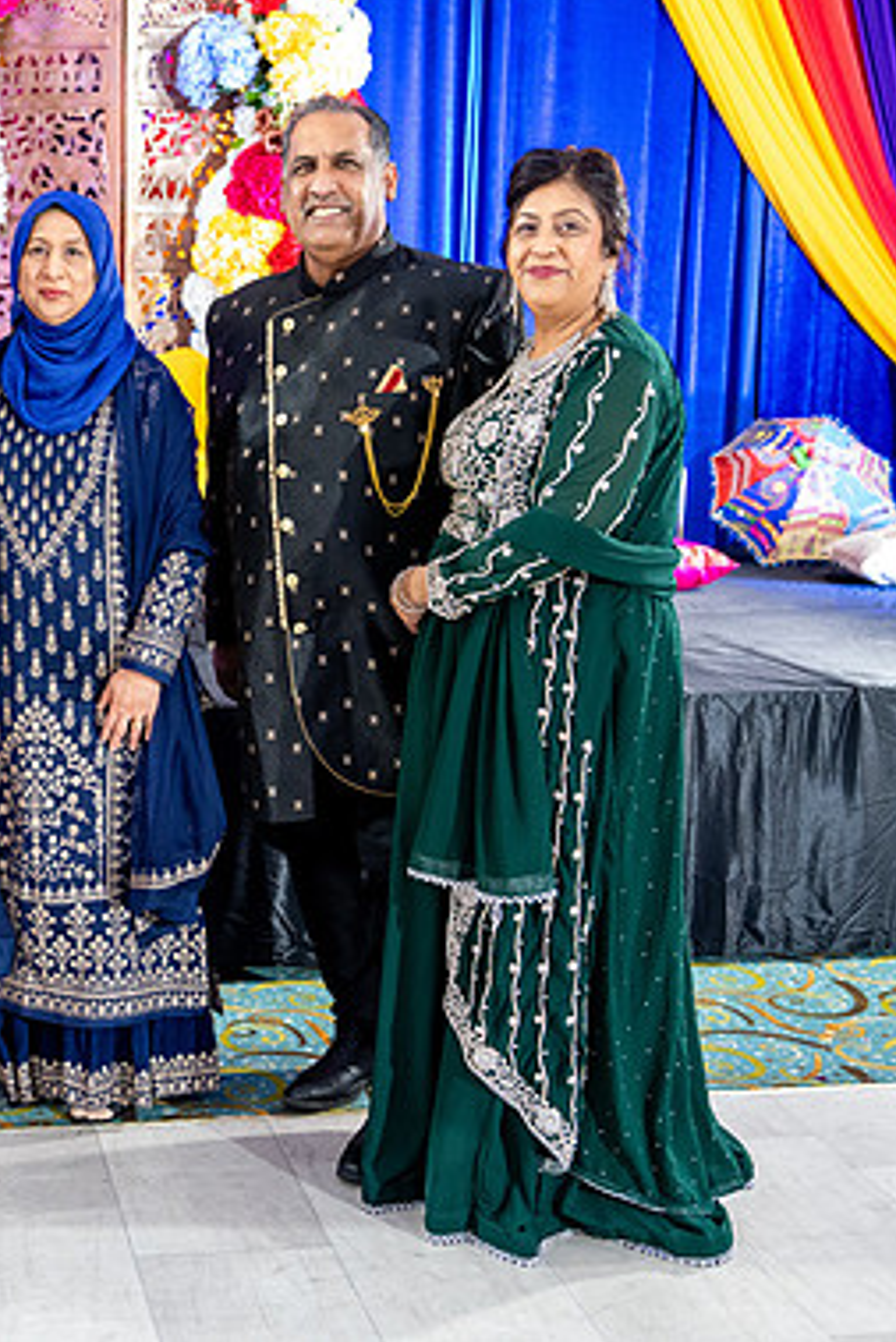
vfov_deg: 40.3
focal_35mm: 49
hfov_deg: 26.1
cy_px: 660
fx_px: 1828
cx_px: -4
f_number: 2.8
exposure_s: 1/125
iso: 5000
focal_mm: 32
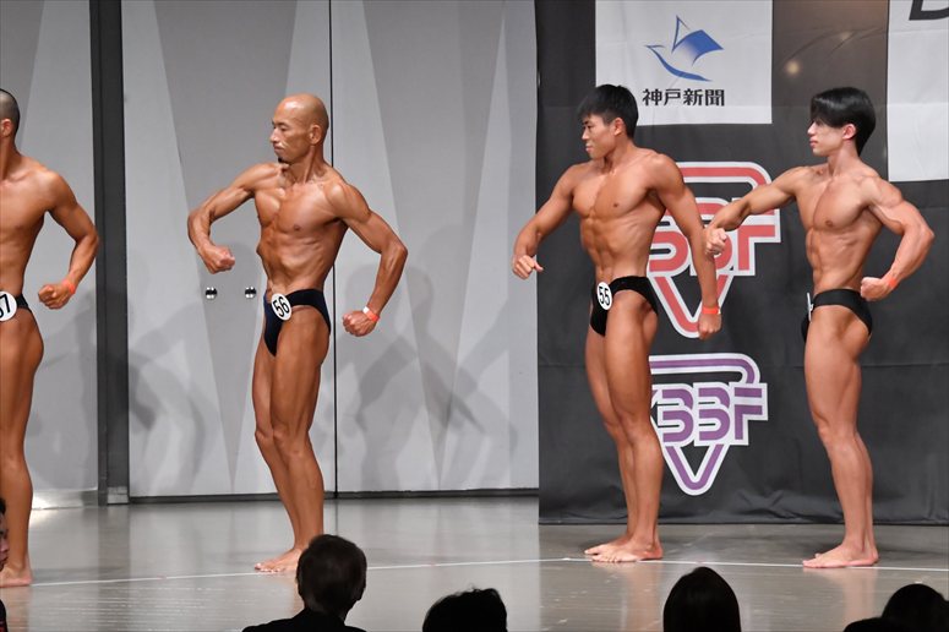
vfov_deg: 6.8
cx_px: 474
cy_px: 316
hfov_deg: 10.2
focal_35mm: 202
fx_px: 5322
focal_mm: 135
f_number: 5.6
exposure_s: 1/400
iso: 6400
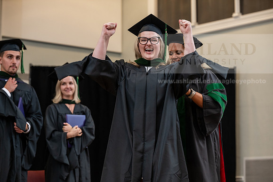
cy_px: 91
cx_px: 136
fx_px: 721
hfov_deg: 21.5
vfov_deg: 14.4
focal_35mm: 95
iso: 1600
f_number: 3.5
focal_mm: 95
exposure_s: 1/200
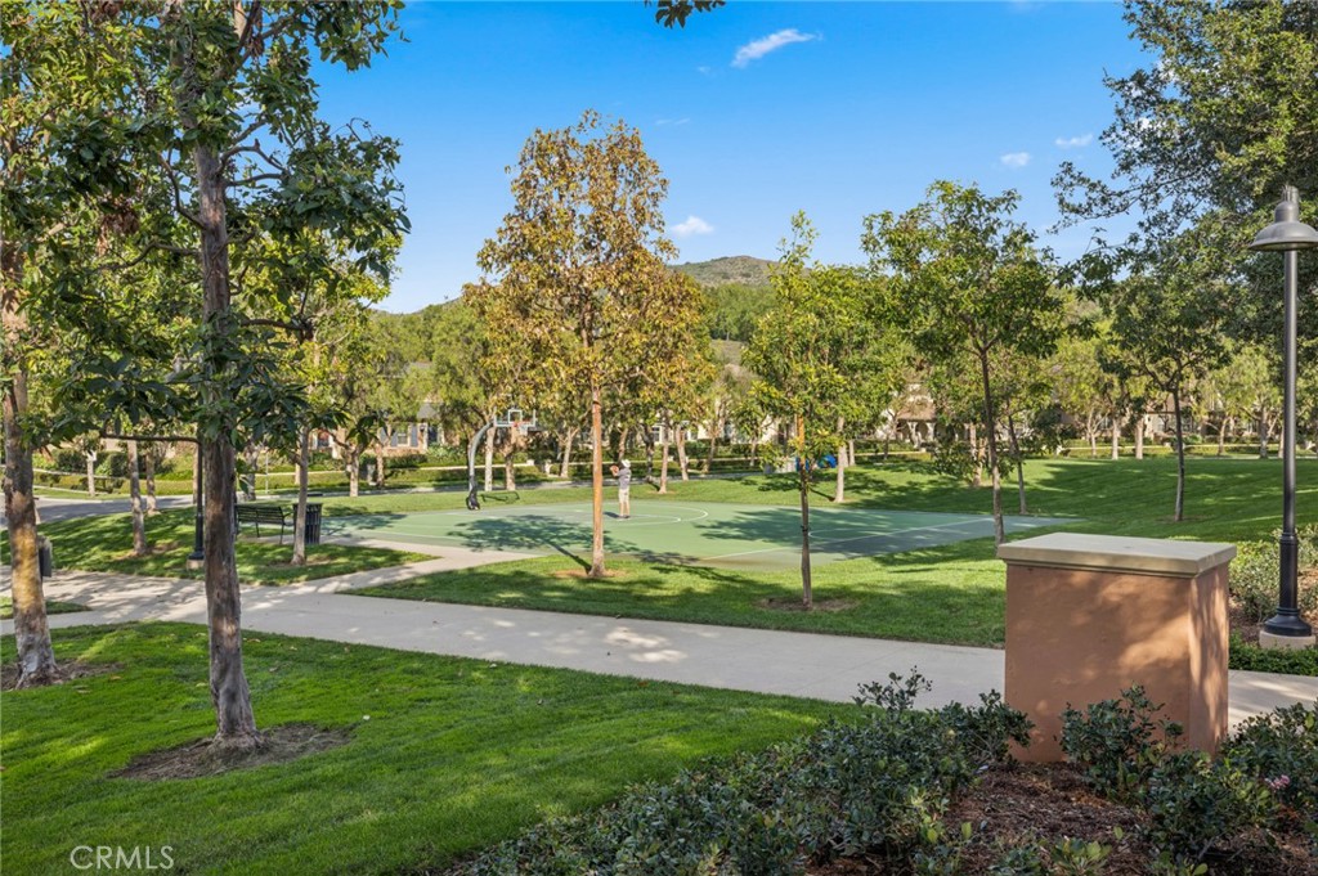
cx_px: 659
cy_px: 438
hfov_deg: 62.0
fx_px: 1097
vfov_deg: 43.5
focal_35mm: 30
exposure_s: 1/80
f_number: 9
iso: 80
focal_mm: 30
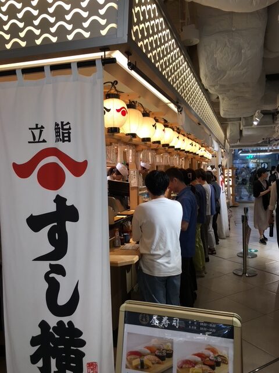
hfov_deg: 48.2
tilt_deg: -2.5
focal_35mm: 29
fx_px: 312
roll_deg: +0.8
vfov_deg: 61.7
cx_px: 140
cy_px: 186
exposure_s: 1/60
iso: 32
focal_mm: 4.15
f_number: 2.2
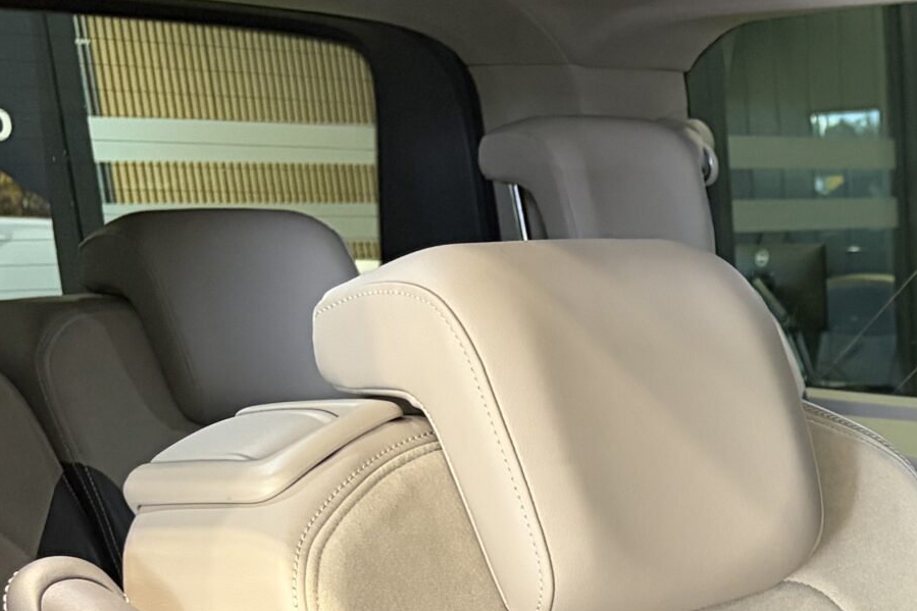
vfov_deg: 16.4
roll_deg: +1.3
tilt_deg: -18.6
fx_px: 1961
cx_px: 1123
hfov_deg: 23.8
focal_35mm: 77
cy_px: 867
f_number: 1.6
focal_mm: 5.96
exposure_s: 1/41
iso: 500
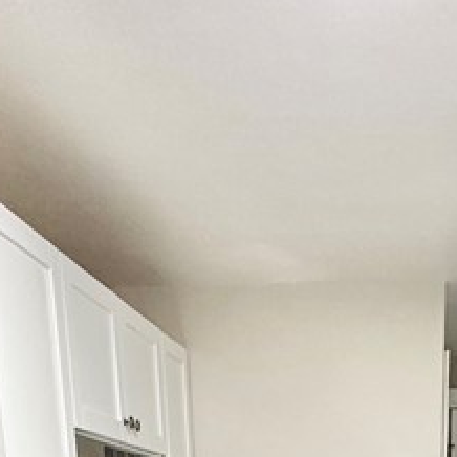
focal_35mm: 58
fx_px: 866
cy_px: 784
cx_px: 396
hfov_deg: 28.6
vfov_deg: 21.5
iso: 200
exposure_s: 1/60
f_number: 2.2
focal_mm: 2.22
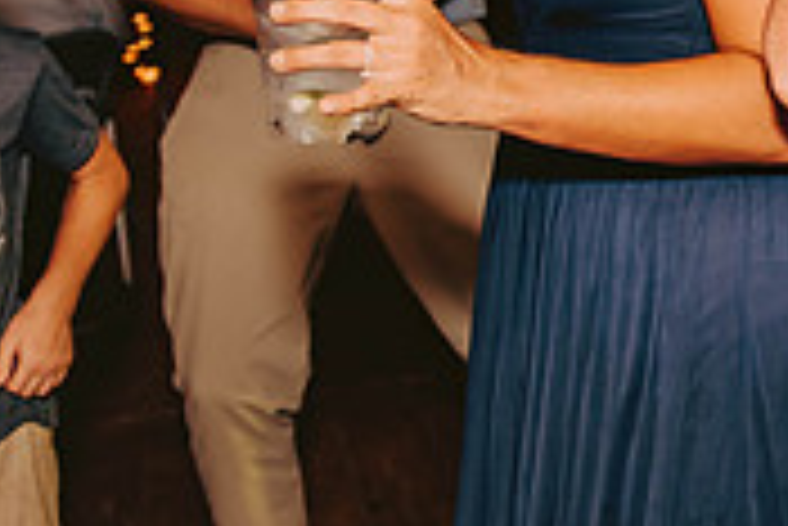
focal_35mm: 93
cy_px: -146
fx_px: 2037
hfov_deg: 20.1
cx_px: 1018
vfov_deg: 14.2
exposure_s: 1/160
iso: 1000
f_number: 2.8
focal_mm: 28
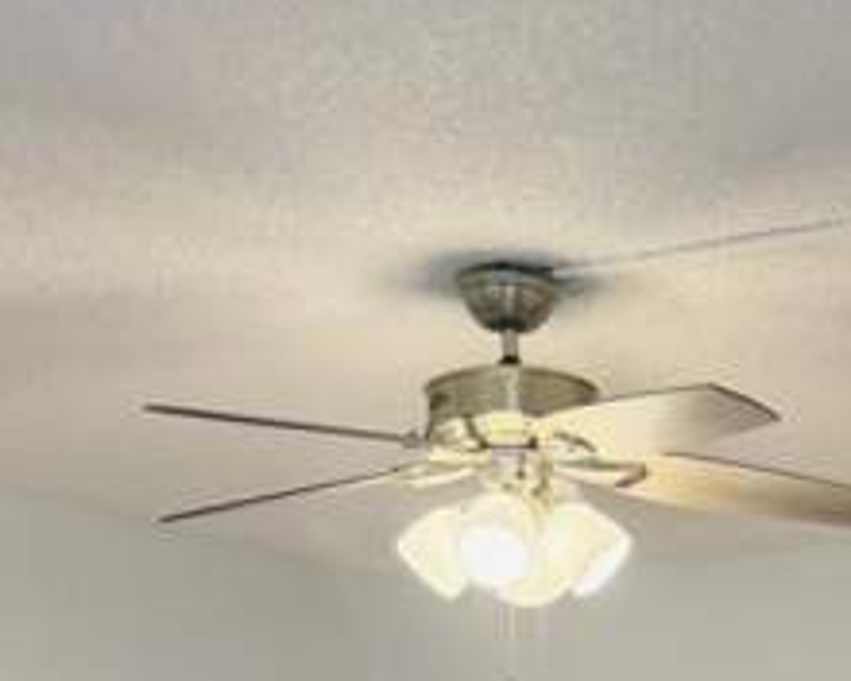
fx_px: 1713
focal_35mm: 68
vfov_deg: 19.7
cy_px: 1010
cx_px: 677
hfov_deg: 27.4
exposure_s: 1/130
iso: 160
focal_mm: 6.76
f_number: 1.78
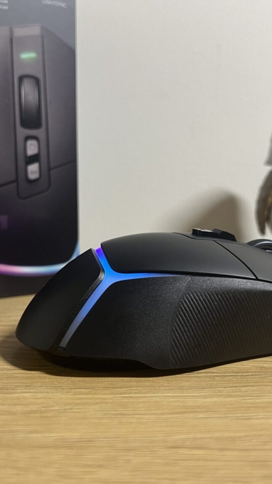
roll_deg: +0.0
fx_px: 487
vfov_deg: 52.8
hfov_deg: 31.2
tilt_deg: -6.9
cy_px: 243
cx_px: 121
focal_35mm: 38
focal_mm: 5.7
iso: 100
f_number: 1.5
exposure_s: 1/73
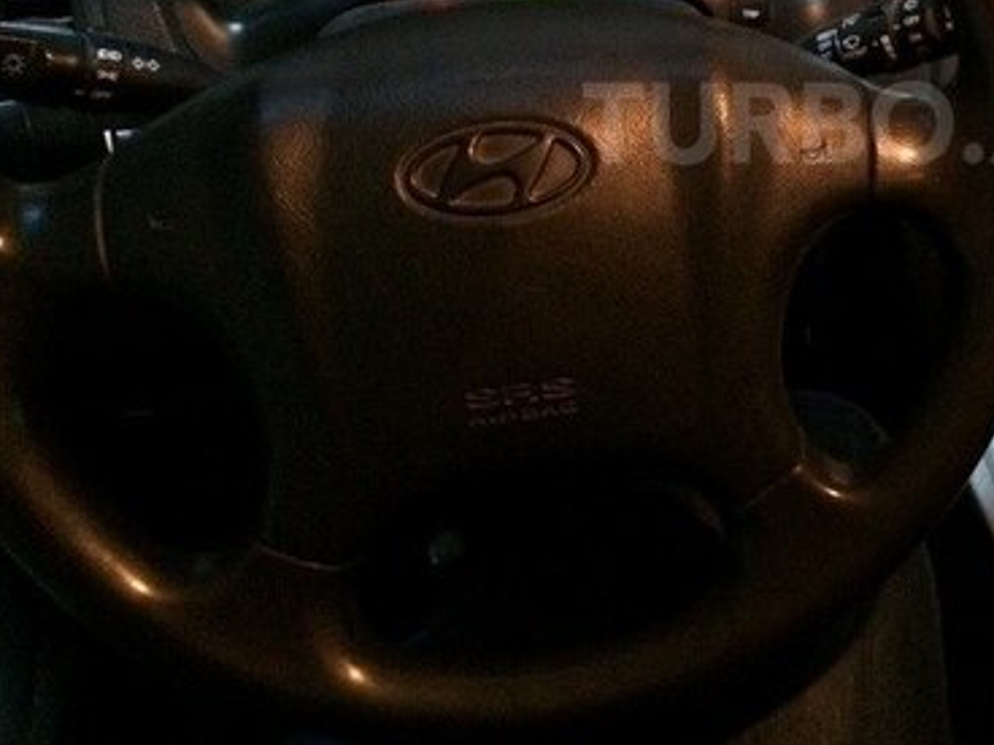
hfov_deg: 35.1
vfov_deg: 27.3
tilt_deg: -34.1
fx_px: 1493
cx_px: 859
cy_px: 123
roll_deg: -4.1
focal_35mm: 52
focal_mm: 4.15
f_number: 2.2
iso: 500
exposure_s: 1/17
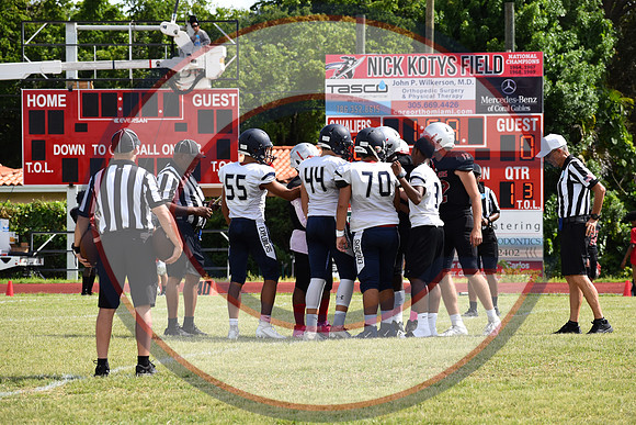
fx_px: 3075
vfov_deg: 7.9
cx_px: 318
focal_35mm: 174
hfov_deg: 11.8
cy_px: 212
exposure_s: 1/800
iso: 200
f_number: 7.1
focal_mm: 116
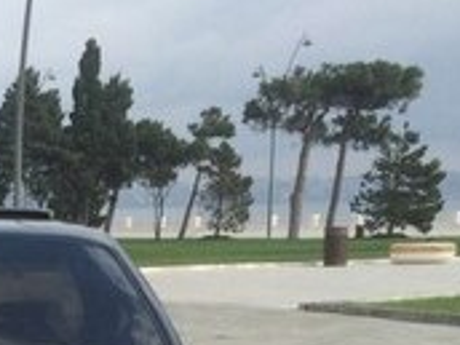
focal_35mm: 111
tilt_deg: -16.5
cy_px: 574
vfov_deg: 12.4
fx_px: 1475
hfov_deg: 17.1
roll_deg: +1.5
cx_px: -56
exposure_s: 1/1282
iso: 32
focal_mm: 4.15
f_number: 2.2
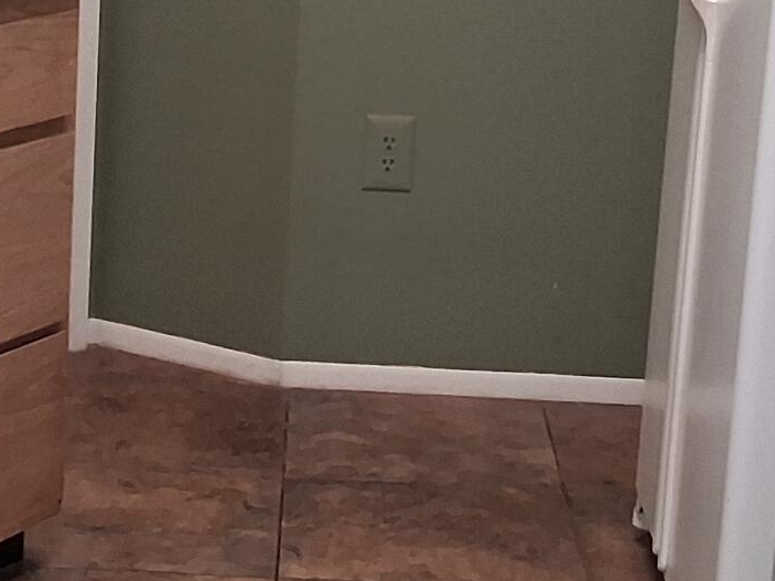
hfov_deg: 17.7
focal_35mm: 111
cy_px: 135
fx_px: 2485
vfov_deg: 13.3
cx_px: 317
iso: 25
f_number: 1.8
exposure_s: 1/50
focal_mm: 3.98
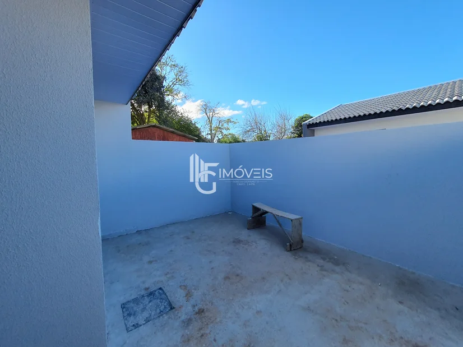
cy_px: 174
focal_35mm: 13
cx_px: 232
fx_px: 174
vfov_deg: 89.9
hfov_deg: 106.2
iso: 50
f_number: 2.2
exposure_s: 1/496
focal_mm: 1.74
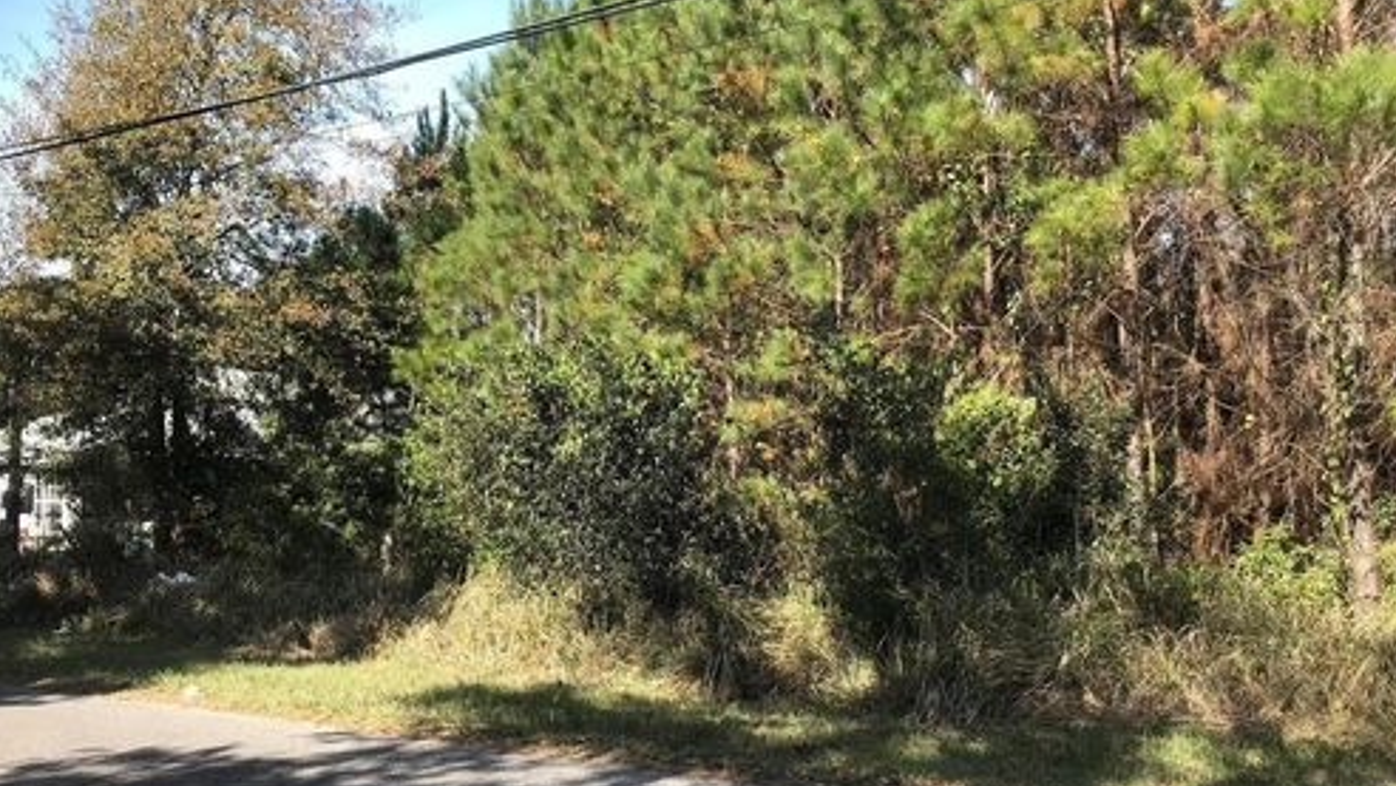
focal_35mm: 31
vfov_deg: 37.6
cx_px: 701
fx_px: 1148
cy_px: 495
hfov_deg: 62.6
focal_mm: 3.99
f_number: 1.8
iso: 20
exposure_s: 1/669
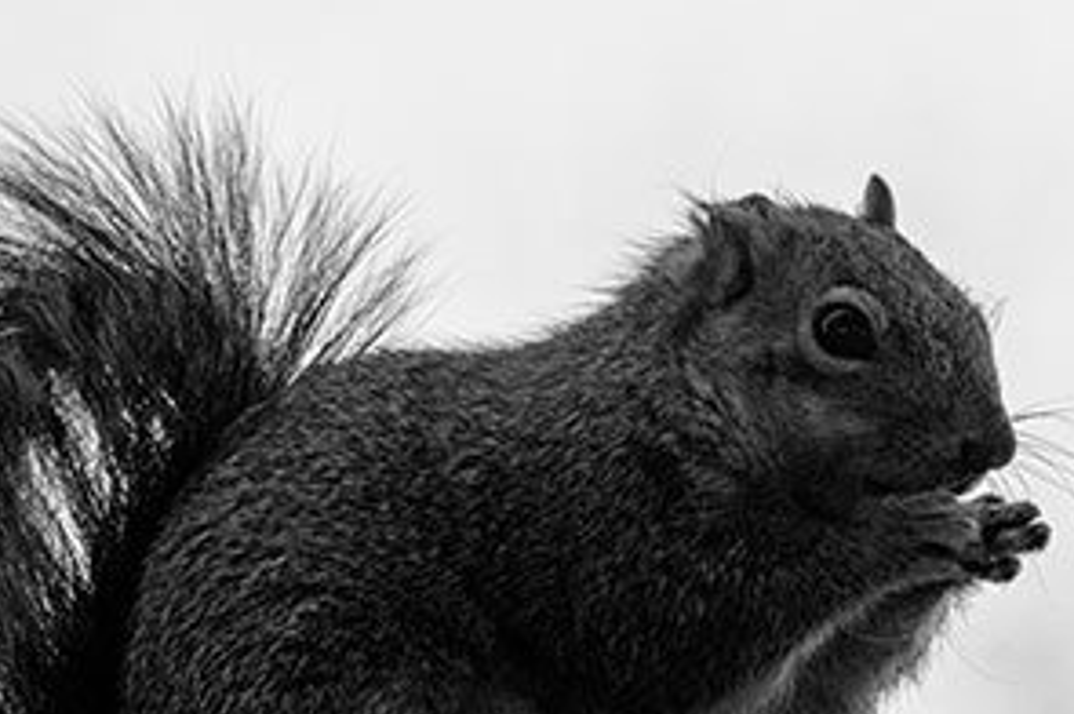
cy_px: 534
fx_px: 23244
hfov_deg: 2.6
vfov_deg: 1.8
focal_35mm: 780
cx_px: 269
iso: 1600
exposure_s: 1/1250
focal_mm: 460
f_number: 11
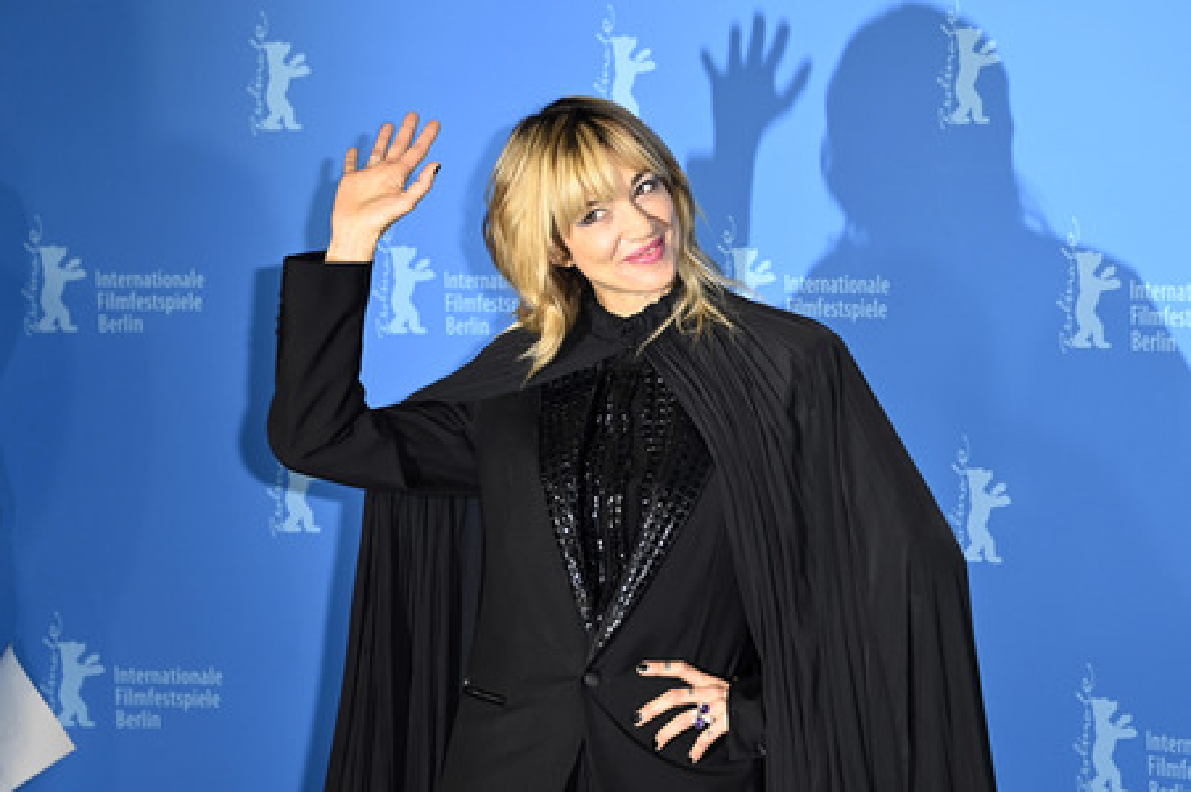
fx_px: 3471
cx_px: 596
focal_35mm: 105
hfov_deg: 19.5
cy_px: 396
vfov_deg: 13.0
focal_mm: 105
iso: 1250
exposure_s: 1/250
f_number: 5.6
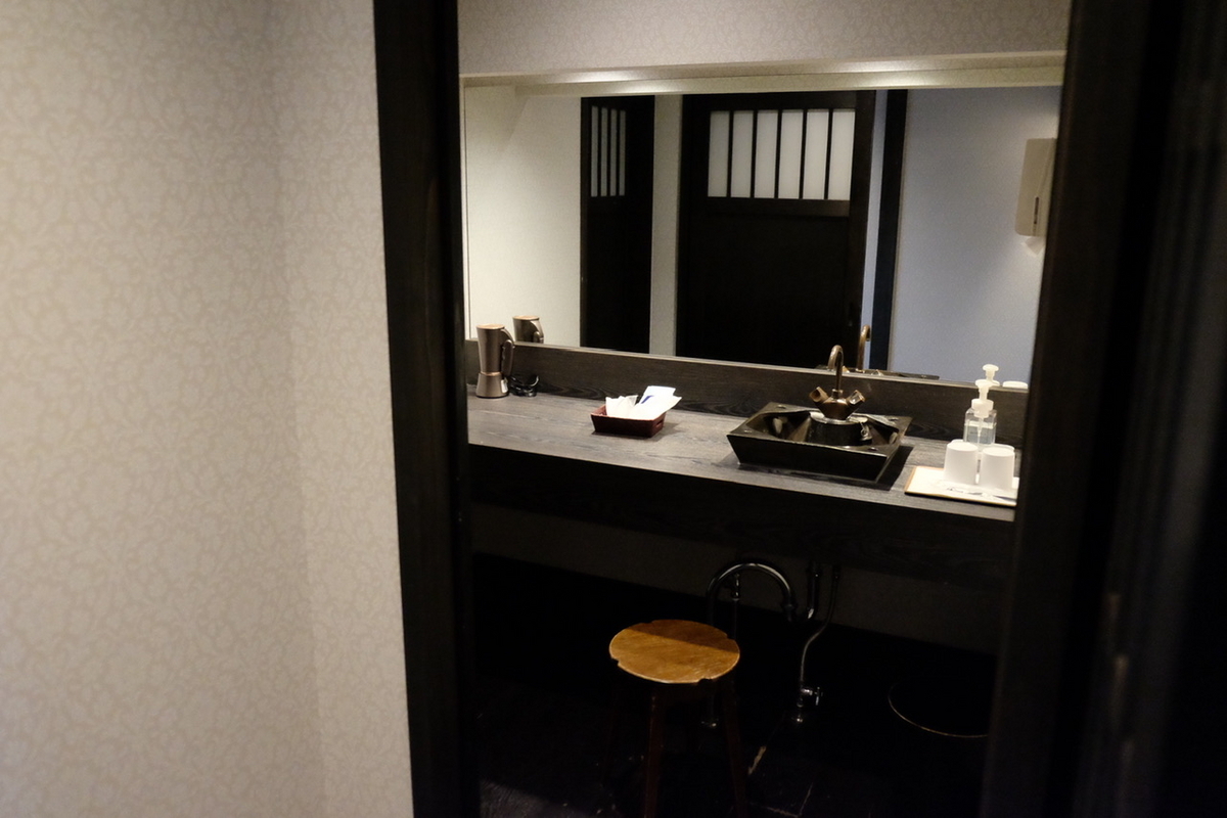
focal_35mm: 27
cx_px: 614
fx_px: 920
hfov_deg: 67.4
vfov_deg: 47.9
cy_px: 409
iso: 6400
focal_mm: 18
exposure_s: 1/160
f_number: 2.8
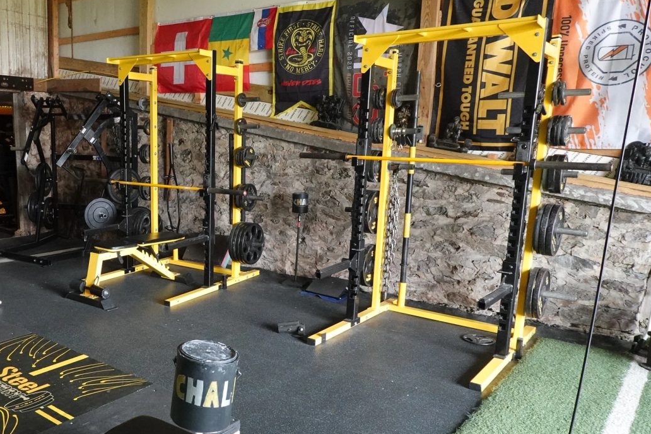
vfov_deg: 42.3
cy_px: 241
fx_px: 561
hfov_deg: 57.9
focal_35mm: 31
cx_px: 180
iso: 2500
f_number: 4
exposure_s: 1/320
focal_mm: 7.6
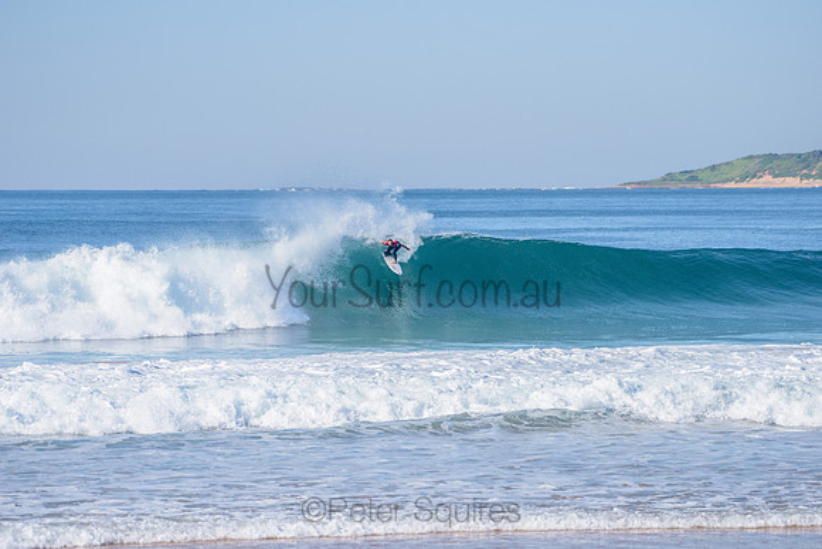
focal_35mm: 200
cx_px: 411
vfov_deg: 6.9
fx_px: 4568
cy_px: 274
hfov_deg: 10.3
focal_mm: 200
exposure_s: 1/2500
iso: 250
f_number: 5.6
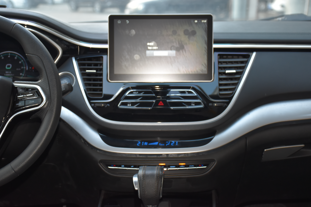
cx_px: 156
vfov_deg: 22.6
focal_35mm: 60
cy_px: 104
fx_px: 518
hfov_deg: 33.4
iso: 800
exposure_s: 1/80
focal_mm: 40
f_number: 4.5
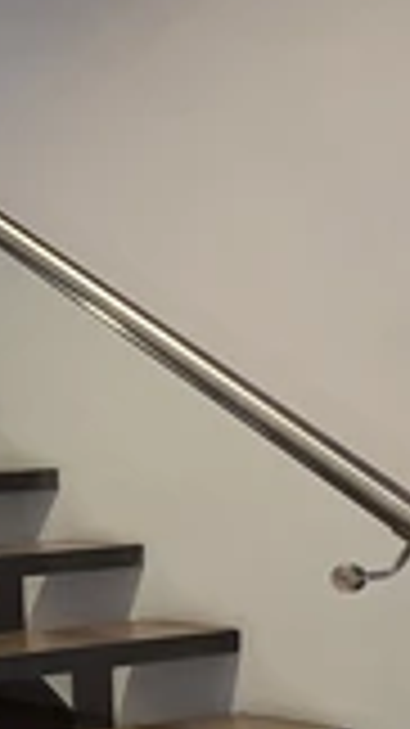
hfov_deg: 12.7
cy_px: 522
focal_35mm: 70
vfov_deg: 29.8
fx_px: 1354
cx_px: -613
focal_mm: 2.2
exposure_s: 1/60
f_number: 2.2
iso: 200
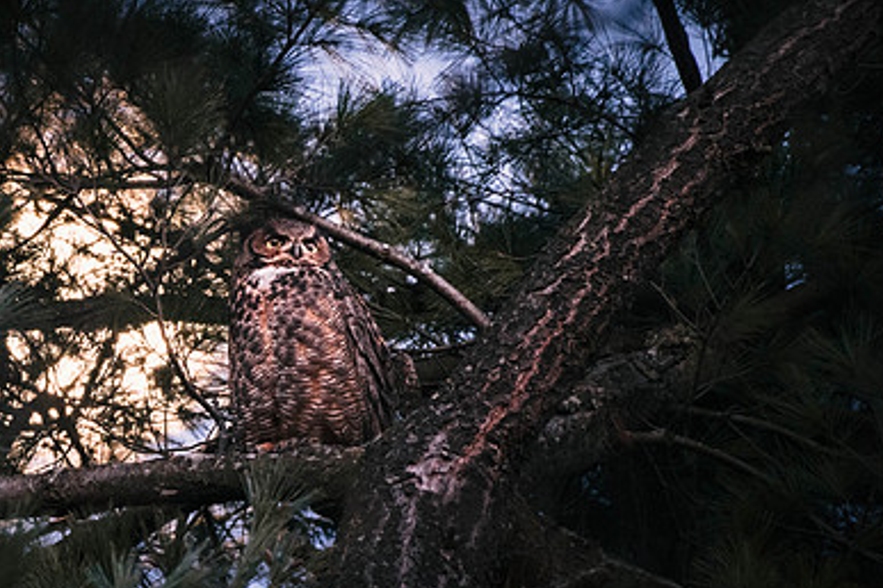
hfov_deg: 2.2
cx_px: 31
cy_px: 545
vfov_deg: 1.5
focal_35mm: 948
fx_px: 23251
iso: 3200
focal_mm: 480
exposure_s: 1/20
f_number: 5.6
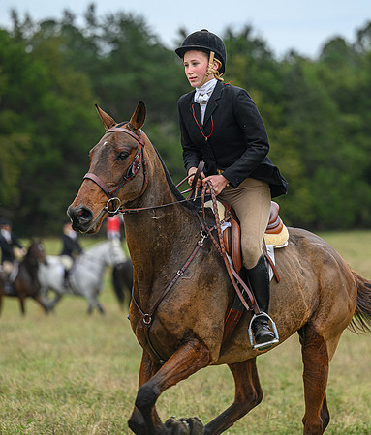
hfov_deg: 8.1
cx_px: 227
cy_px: 218
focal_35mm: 199
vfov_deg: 9.5
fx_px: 2633
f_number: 3.2
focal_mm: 145
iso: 500
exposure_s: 1/640
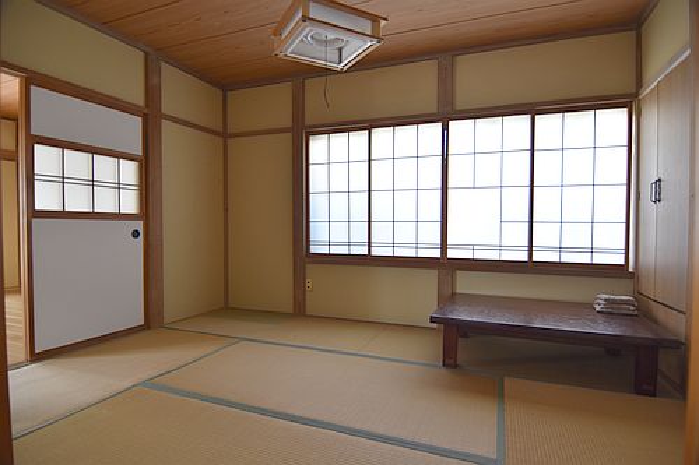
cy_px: 232
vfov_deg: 67.3
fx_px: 349
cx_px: 350
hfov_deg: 90.0
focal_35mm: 18
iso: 400
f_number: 4.5
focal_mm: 12
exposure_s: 1/80
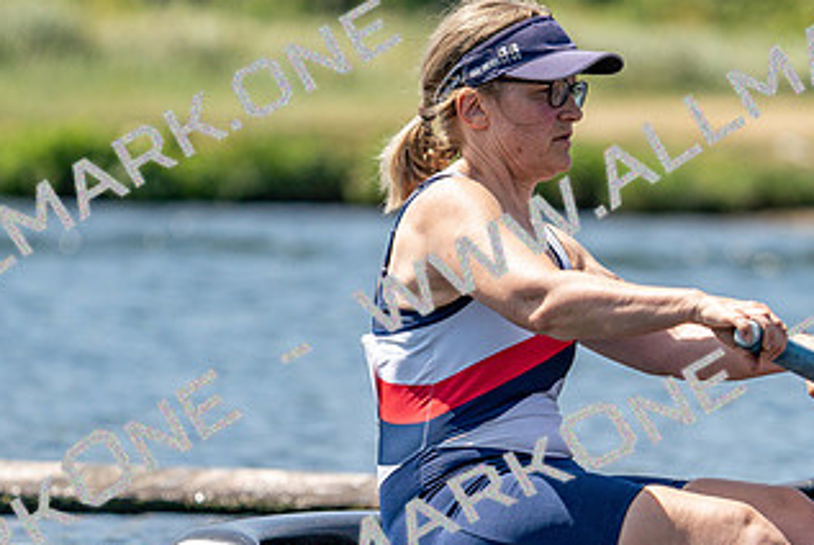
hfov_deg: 3.3
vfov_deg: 2.2
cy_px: 341
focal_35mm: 629
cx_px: 670
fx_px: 14235
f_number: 6.3
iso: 400
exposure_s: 1/2000
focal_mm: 344
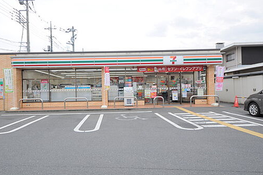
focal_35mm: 26
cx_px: 115
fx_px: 190
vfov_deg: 49.4
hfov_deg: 69.2
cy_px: 88
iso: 220
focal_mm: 14
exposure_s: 1/125
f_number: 5.6
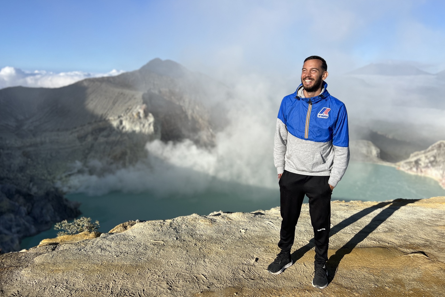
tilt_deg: -10.7
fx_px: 346
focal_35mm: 28
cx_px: 223
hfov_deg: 65.5
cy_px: 138
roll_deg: -1.7
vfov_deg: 46.4
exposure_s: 1/5882
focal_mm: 5.7
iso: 50
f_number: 1.5
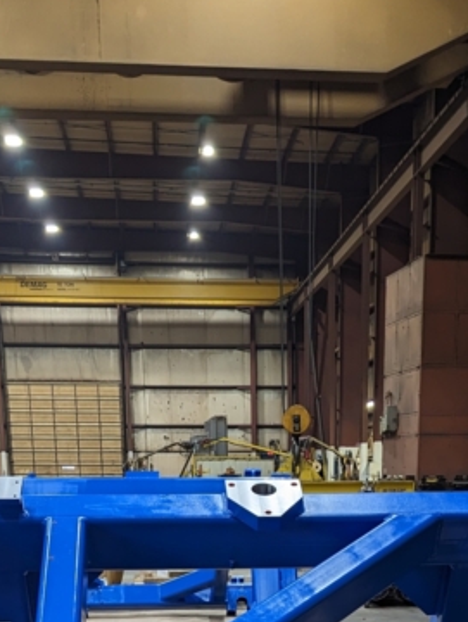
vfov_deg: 28.5
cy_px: 739
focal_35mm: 59
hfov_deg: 24.8
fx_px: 1061
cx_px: 277
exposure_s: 1/60
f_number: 1.85
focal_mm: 6.81
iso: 314
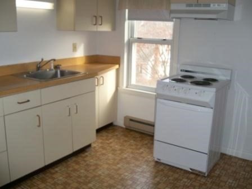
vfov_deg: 40.7
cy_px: 94
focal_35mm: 35
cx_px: 126
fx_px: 255
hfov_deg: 52.6
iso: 64
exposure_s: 1/30
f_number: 3.5
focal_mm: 6.2
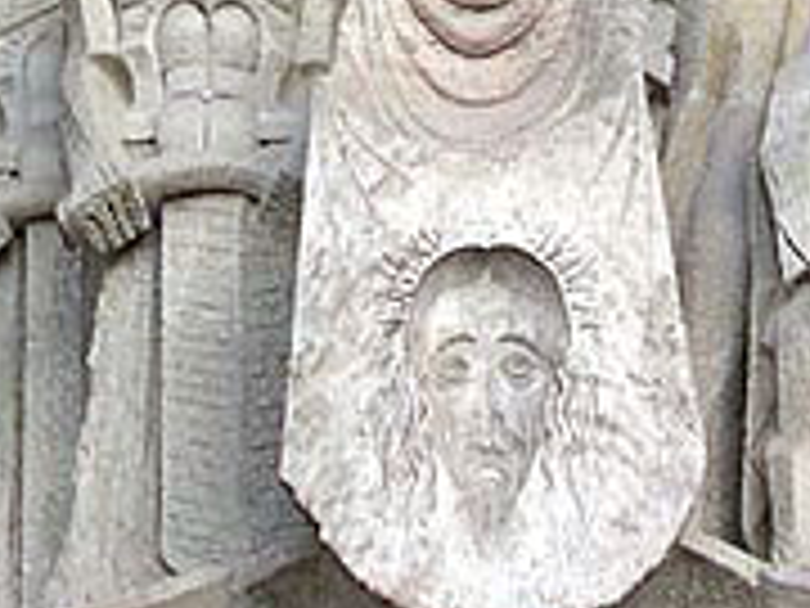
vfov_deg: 5.2
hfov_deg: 6.9
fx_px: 6669
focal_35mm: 285
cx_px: 531
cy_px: 59
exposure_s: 1/136
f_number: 4.9
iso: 100
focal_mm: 24
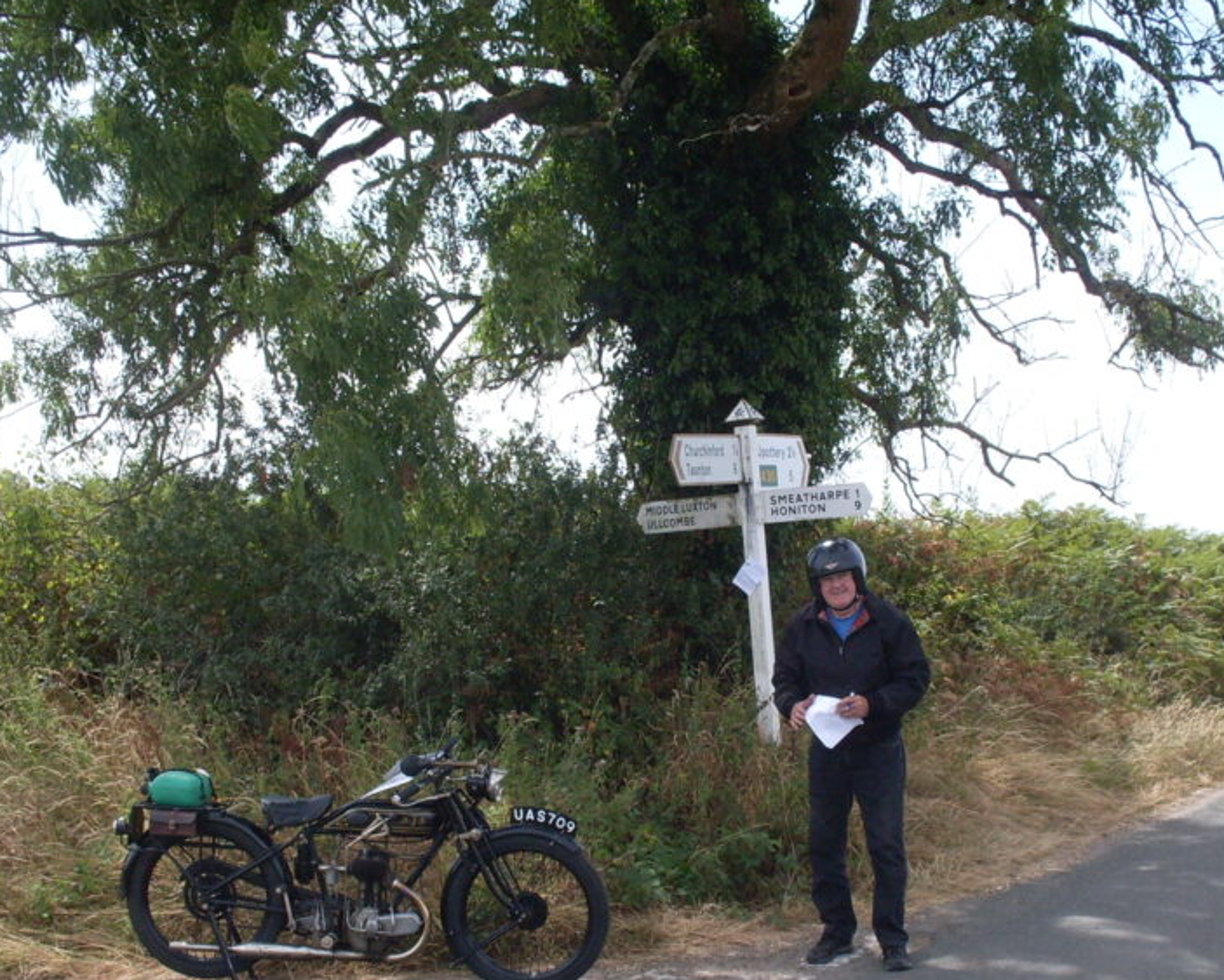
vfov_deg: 27.9
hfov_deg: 34.7
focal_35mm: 54
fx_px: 1957
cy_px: 651
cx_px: 714
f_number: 8.4
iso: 80
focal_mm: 6.3
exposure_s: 1/125
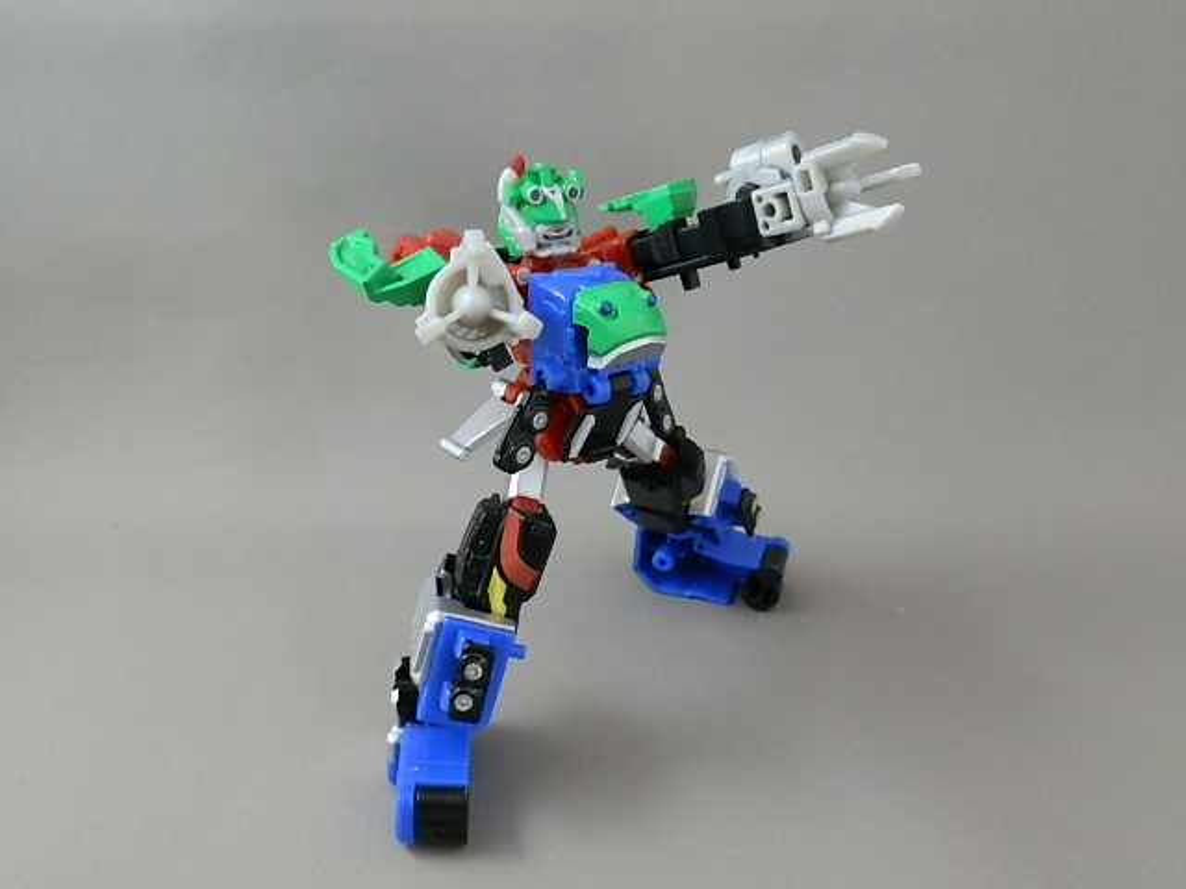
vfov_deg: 41.8
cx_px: 593
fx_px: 1165
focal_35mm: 34
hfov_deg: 54.0
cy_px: 444
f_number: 3.5
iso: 200
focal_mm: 6.17
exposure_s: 1/8
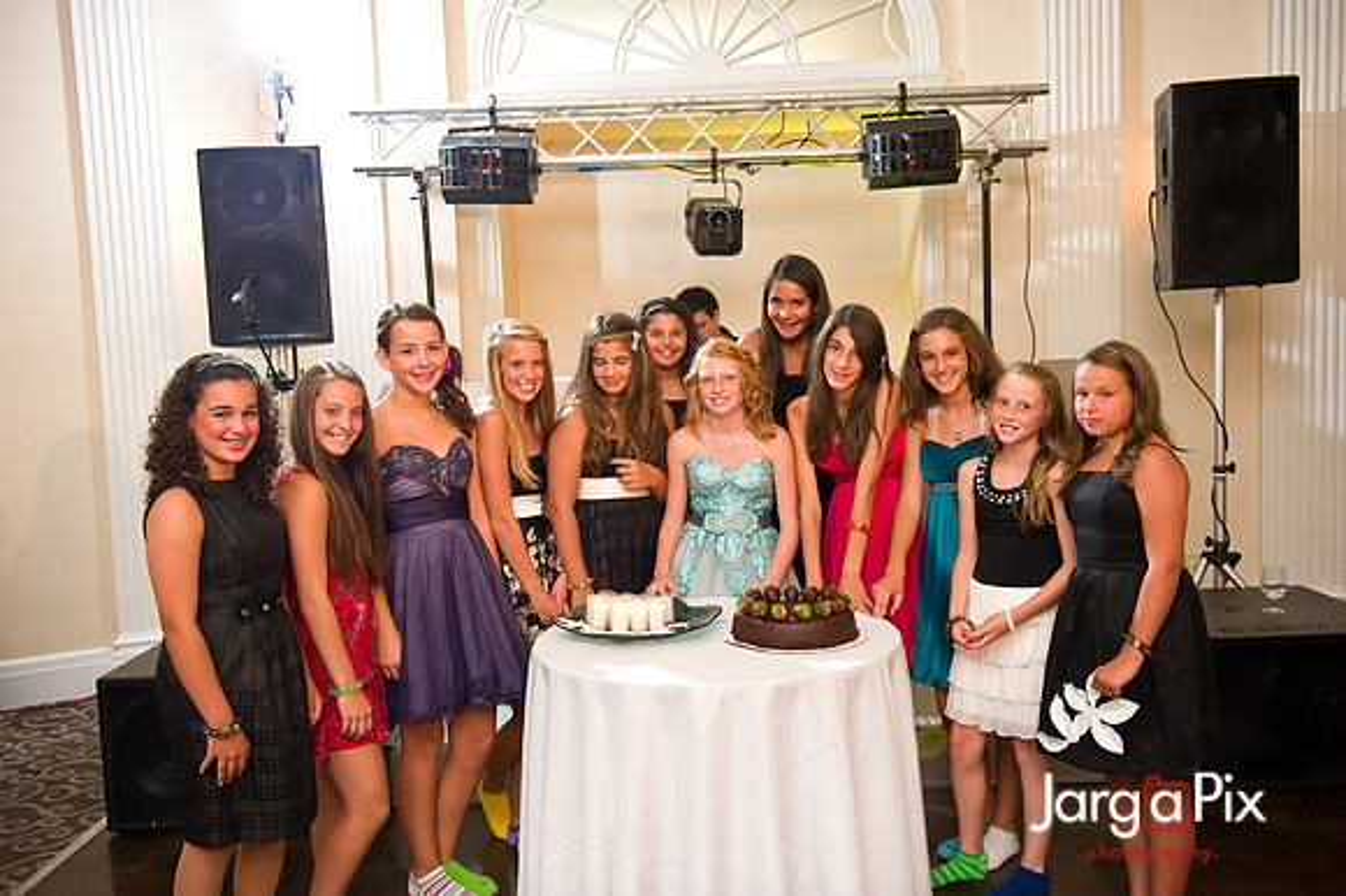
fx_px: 1270
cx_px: 673
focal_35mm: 34
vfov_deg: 38.8
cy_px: 448
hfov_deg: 55.8
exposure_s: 1/125
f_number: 3.2
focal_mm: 34
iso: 1600
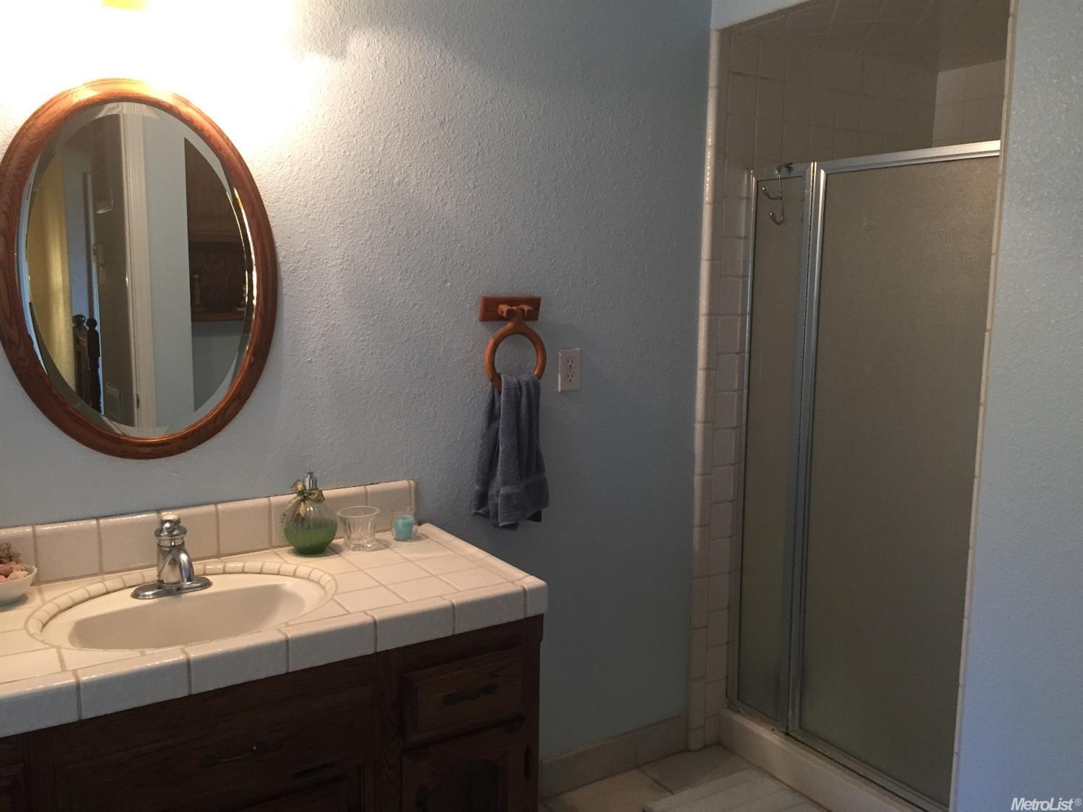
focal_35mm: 29
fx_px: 907
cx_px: 542
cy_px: 406
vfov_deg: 48.2
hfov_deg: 61.7
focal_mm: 4.15
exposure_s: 1/30
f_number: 2.2
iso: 125
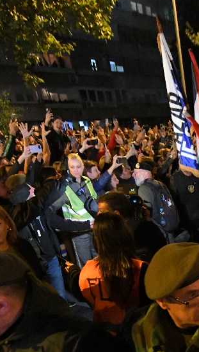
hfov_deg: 23.9
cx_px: 269
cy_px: 314
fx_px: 403
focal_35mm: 43
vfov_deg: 43.4
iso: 10000
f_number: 3.5
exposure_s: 1/125
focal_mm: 14
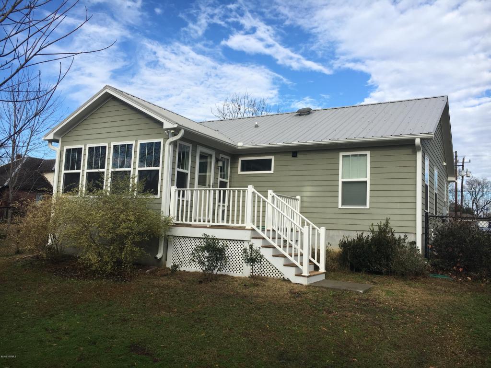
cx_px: 246
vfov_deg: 48.2
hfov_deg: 61.7
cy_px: 184
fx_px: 411
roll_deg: -3.0
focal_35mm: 29
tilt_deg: +5.6
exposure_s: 1/1054
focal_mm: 4.15
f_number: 2.2
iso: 25
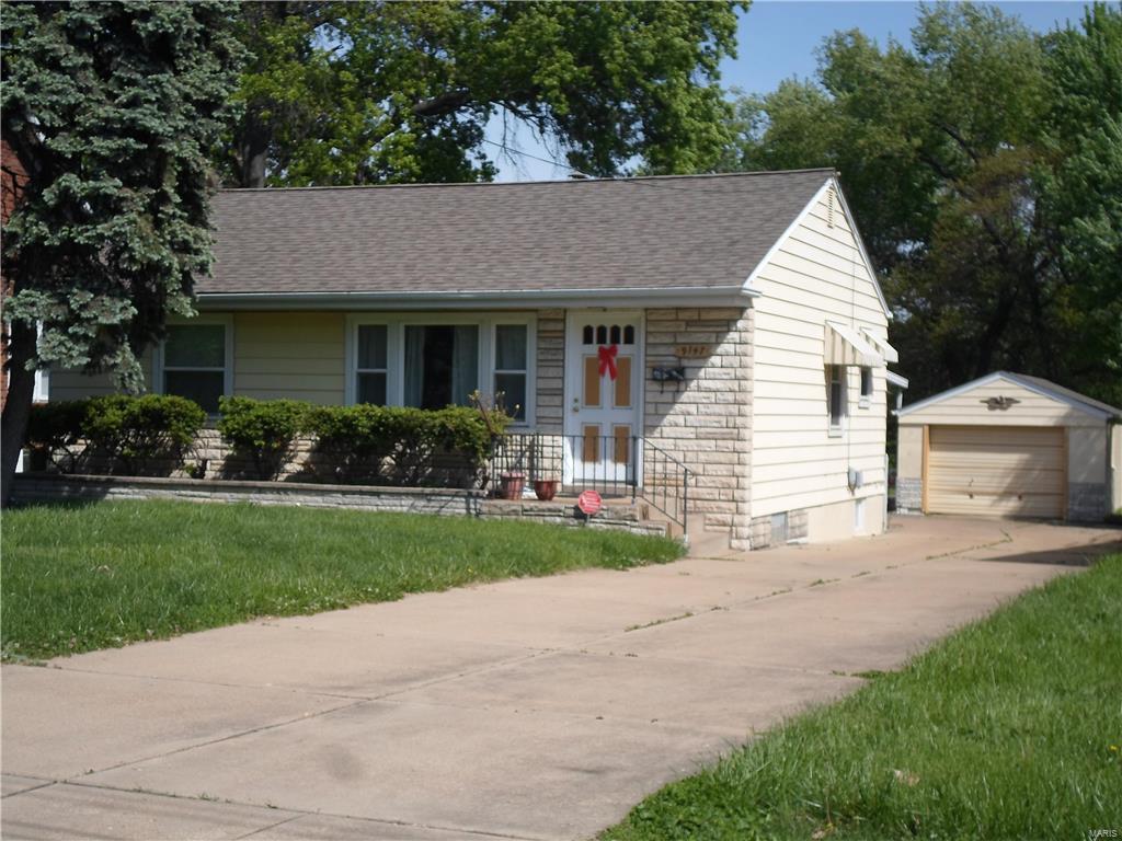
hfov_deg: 35.5
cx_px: 561
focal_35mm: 54
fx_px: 1750
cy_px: 420
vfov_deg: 27.0
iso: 100
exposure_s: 1/90
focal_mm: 9.7
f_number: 13.2
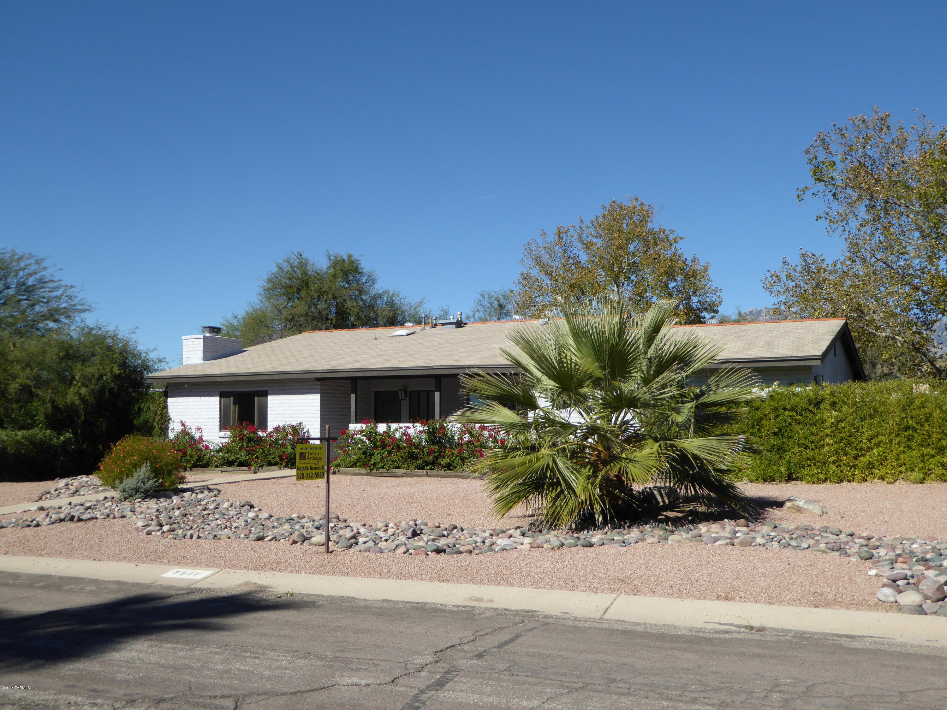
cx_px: 474
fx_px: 958
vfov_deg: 40.7
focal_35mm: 35
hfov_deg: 52.6
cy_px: 355
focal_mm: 6.3
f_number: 3.7
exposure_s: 1/1000
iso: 100
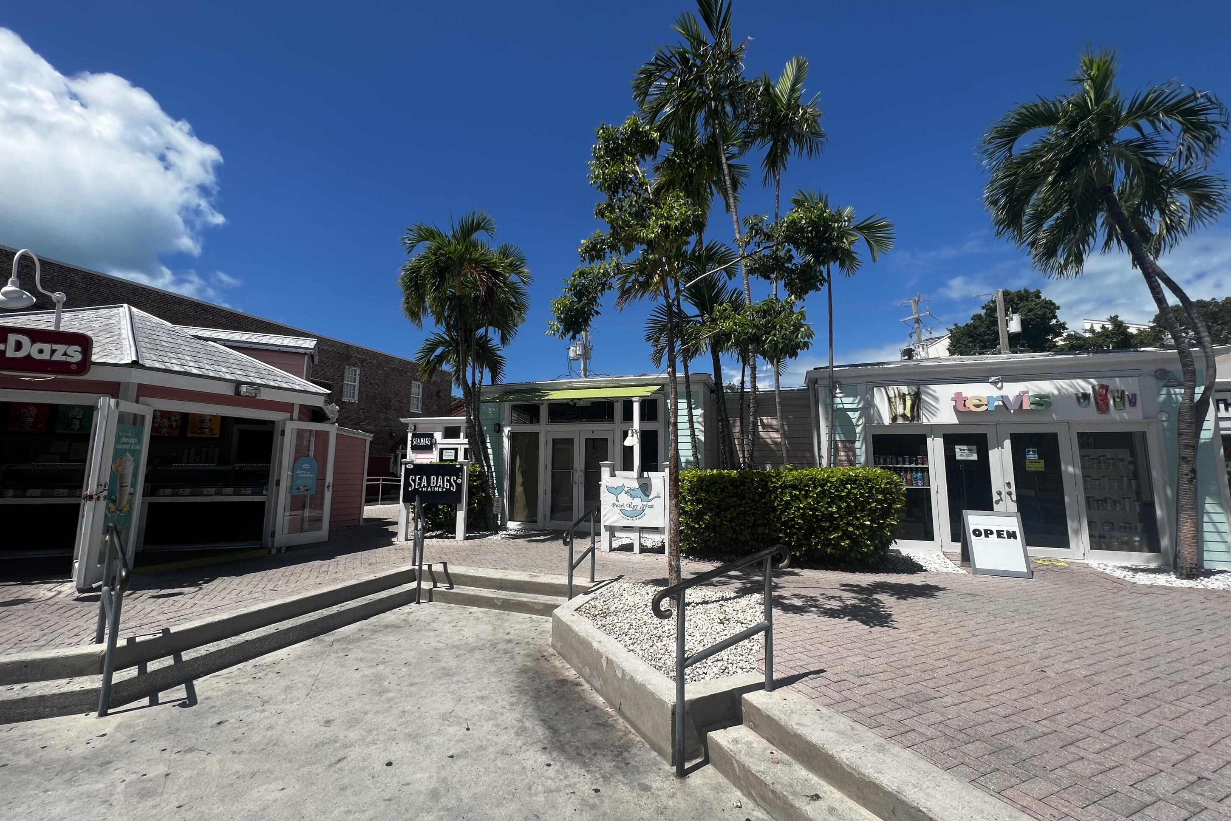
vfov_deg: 81.2
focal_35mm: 14
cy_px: 402
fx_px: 479
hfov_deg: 104.2
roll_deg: -0.3
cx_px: 600
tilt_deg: +7.5
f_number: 1.8
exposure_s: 1/2096
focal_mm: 1.57
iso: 32
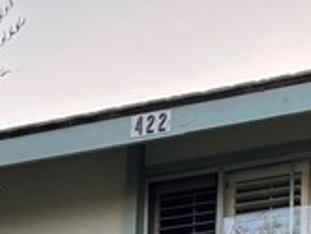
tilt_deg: +11.0
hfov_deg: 12.3
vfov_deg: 8.8
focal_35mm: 160
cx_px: 144
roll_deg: -2.3
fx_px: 1440
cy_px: 462
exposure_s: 1/245
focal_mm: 4.2
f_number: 1.6
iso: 32
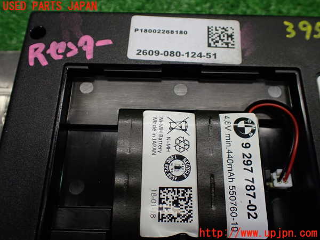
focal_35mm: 30
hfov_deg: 60.0
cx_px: 160
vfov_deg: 46.8
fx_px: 277
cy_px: 120
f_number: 2.3
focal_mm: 5.4
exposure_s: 1/125
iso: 250
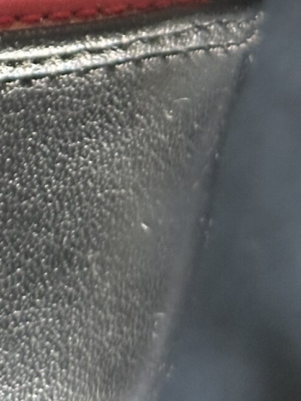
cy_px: -354
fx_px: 2204
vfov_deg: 9.8
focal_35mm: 190
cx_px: -292
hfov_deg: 7.5
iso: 400
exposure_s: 1/33
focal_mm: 6.86
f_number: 1.78
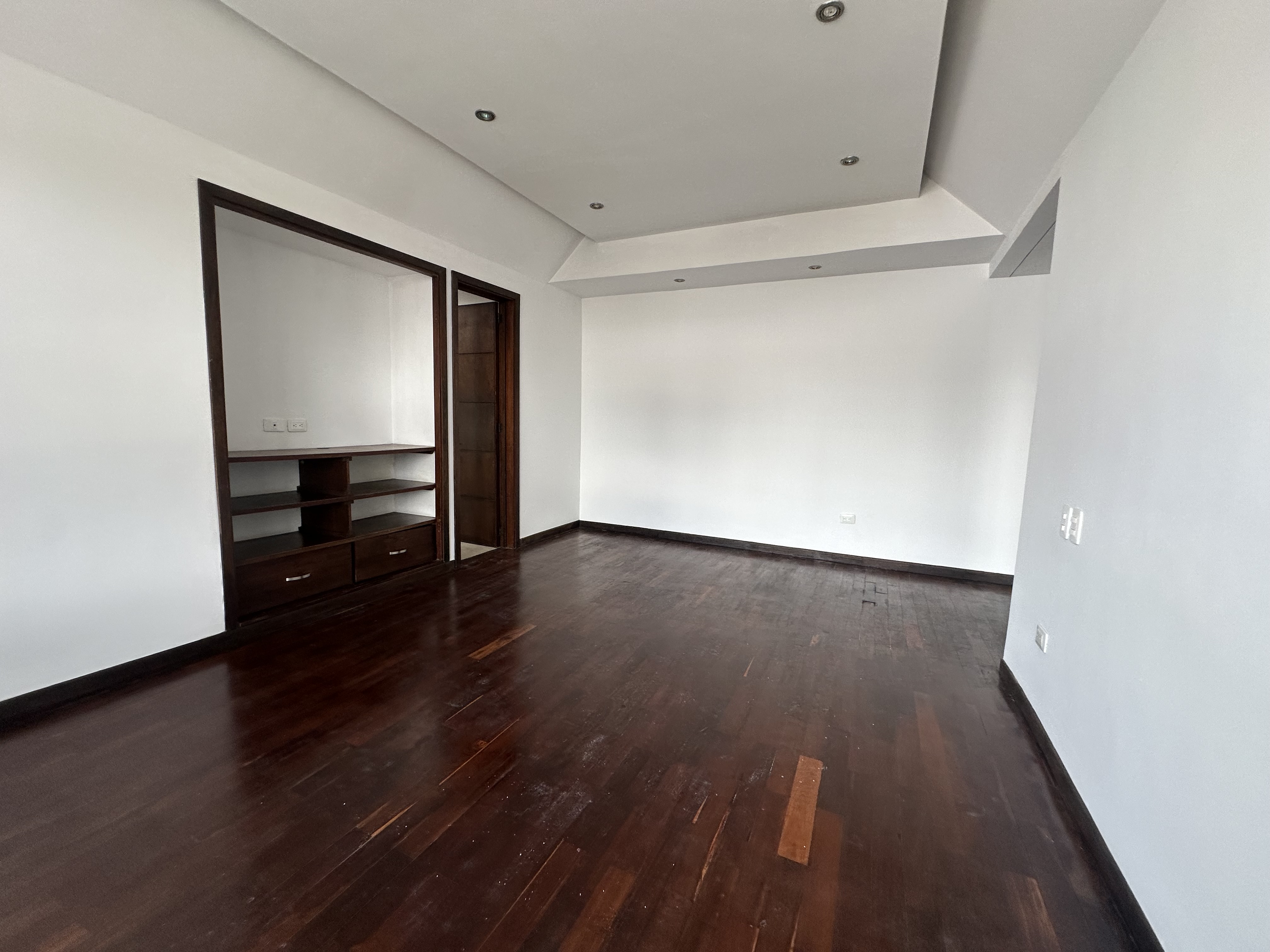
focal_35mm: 14
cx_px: 635
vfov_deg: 85.7
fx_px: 514
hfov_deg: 102.1
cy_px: 476
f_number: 2.2
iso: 100
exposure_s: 1/99
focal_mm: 2.22
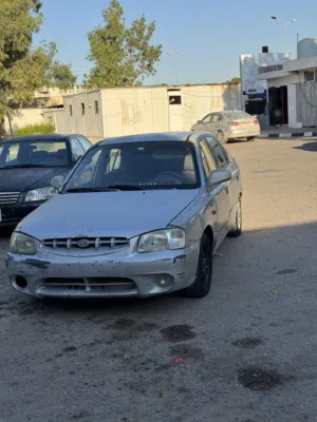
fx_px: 586
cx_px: 158
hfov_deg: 30.3
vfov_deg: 39.7
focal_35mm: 48
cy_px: 211
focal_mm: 6.76
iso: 64
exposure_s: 1/2833
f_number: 1.78
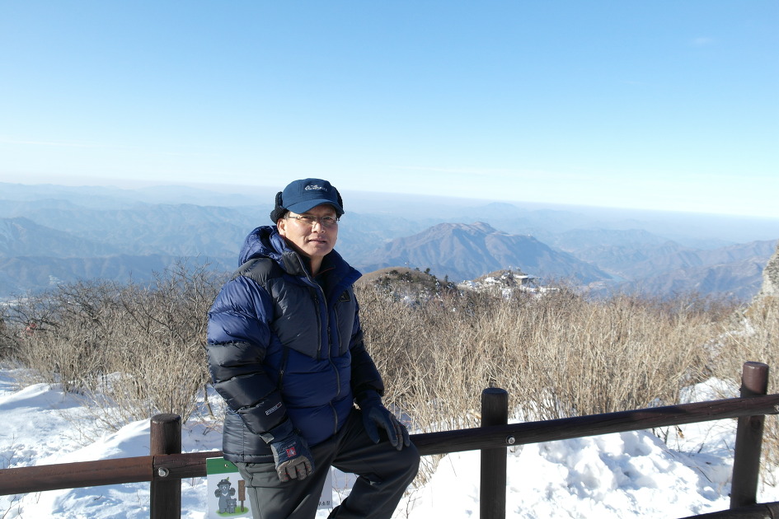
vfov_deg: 45.0
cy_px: 260
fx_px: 627
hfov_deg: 63.7
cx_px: 390
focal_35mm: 29
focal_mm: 19
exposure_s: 1/250
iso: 100
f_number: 6.3
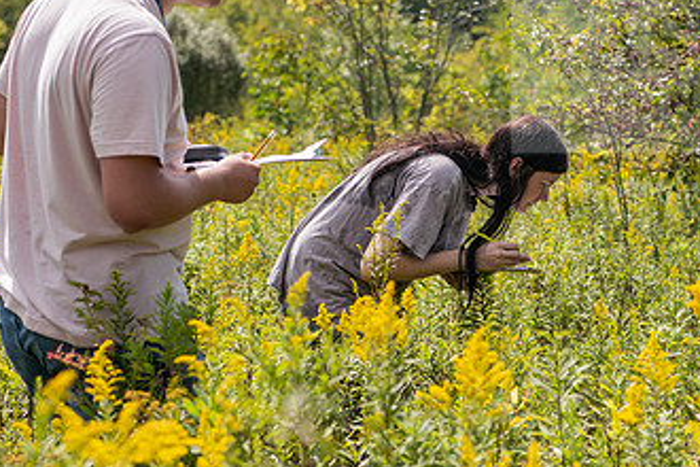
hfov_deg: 18.7
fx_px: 2119
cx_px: 448
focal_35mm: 109
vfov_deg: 12.6
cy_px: 232
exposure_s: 1/500
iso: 50
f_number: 3.5
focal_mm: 62
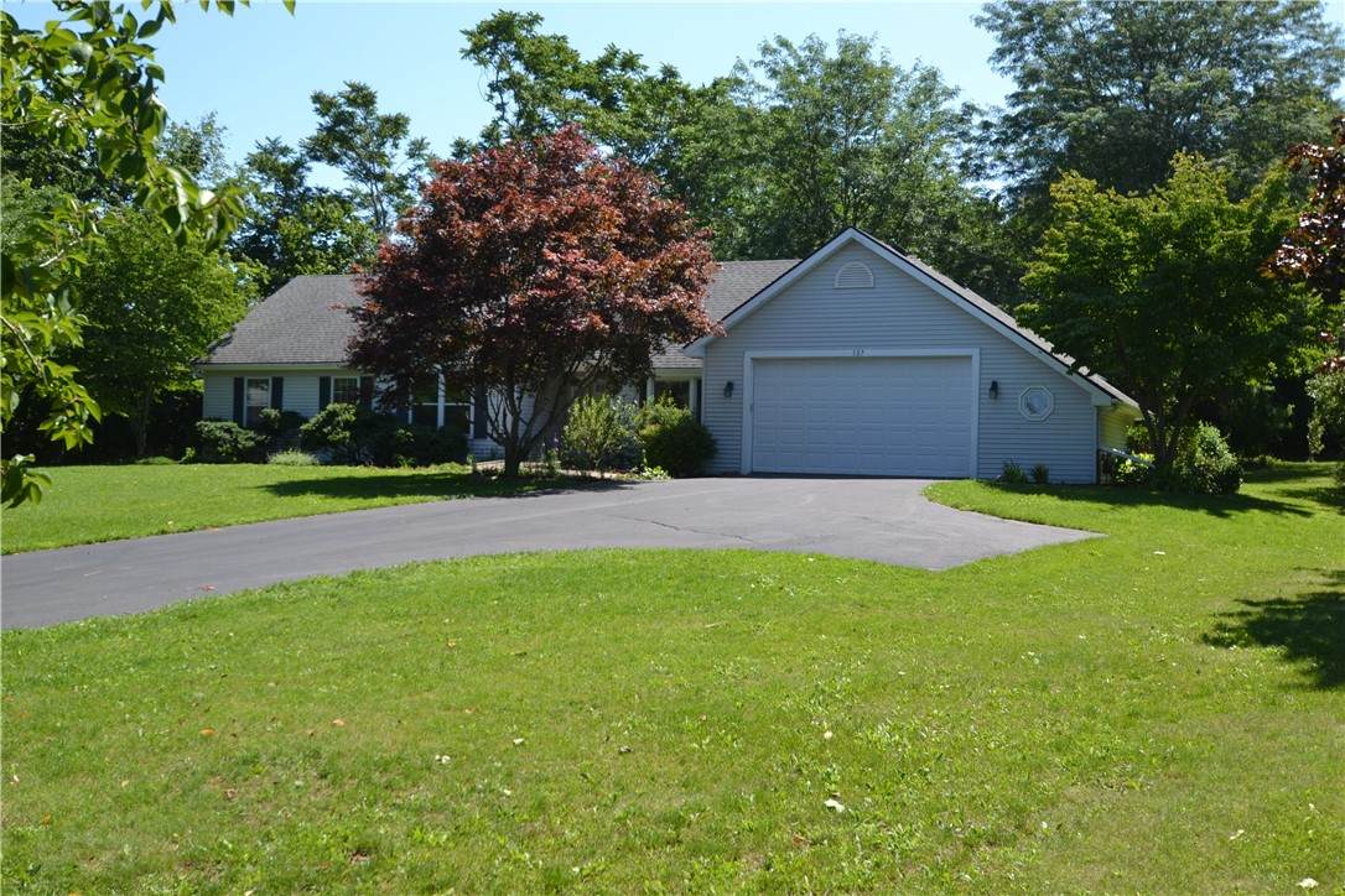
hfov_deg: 53.1
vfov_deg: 36.9
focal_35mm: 36
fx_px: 1345
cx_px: 672
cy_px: 448
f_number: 6.3
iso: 100
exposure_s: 1/160
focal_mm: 24
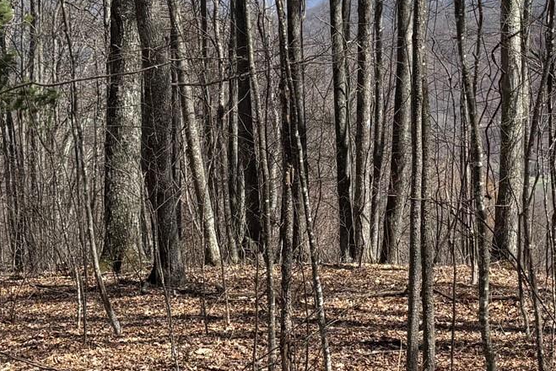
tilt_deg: -7.7
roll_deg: -1.4
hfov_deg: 24.0
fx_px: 1298
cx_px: 381
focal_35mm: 84
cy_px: 155
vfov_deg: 16.3
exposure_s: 1/1642
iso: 50
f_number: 1.6
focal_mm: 5.96
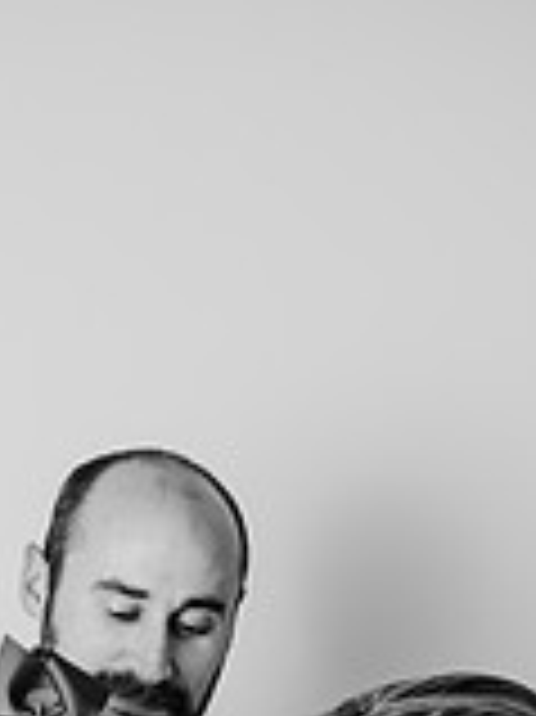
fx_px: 2812
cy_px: 874
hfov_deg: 10.9
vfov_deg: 14.1
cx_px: 122
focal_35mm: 136
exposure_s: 1/160
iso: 100
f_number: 2.5
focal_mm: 50
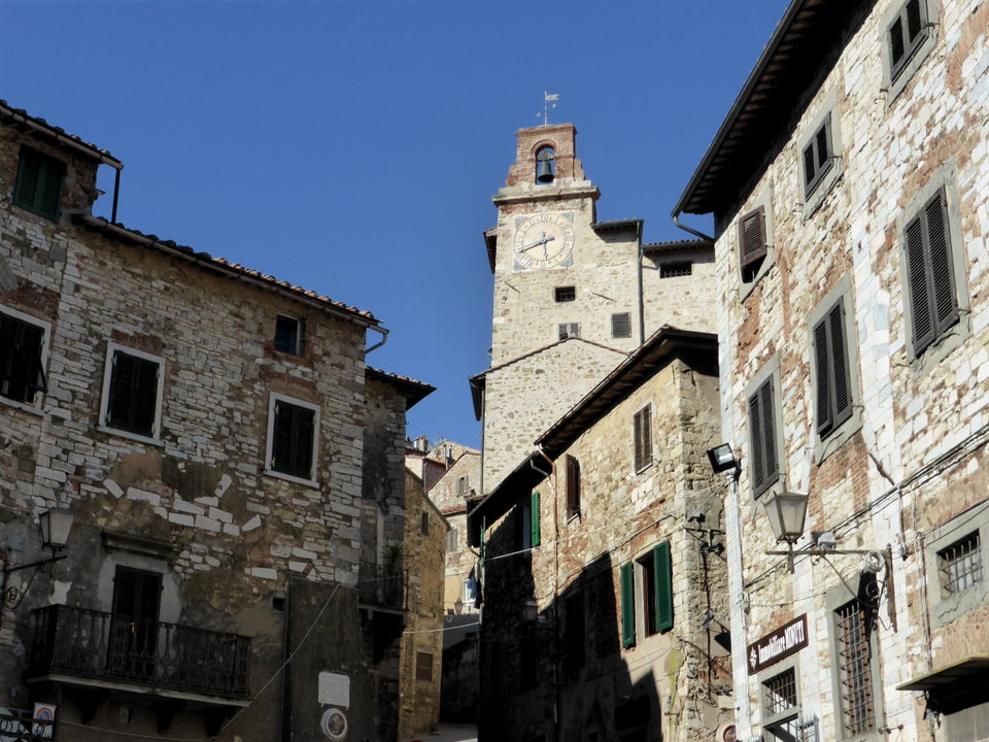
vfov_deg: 29.7
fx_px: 1400
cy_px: 371
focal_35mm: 49
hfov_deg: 38.9
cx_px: 494
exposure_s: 1/640
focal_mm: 8.5
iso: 200
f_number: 5.6
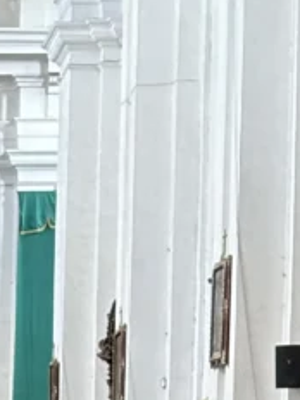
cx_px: -340
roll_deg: -0.6
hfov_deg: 6.2
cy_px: 714
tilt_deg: -3.0
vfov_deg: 8.3
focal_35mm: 230
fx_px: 2658
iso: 320
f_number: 1.6
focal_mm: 5.96
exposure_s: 1/40
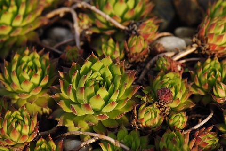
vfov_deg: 10.8
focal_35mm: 128
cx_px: 113
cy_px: 76
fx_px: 801
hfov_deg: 16.1
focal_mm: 85
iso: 100
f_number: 5.6
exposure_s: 1/200
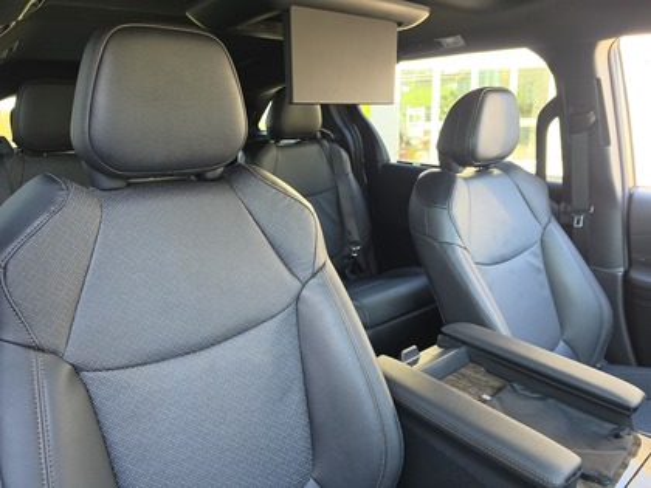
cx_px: 326
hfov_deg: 73.9
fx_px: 433
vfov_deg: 58.9
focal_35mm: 23
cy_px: 244
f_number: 1.4
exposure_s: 1/180
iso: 125
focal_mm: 6.5
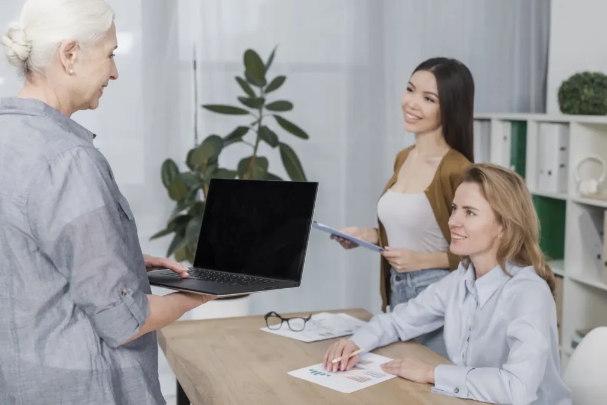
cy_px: 202
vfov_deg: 27.0
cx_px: 304
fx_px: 843
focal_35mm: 50
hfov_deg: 39.6
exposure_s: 1/160
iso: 320
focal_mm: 50
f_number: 3.5
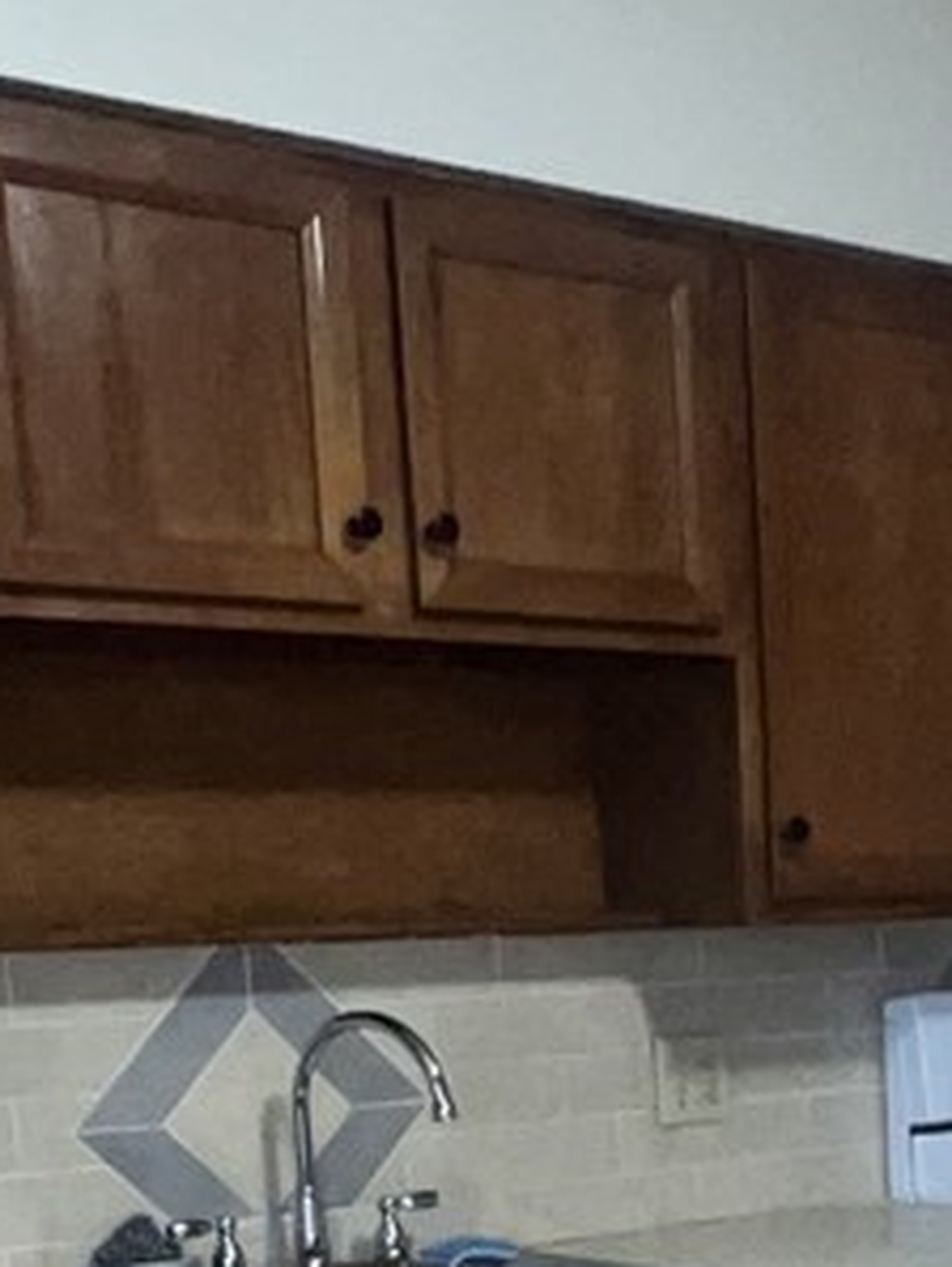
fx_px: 2453
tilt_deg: -10.8
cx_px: 994
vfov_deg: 26.5
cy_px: 1416
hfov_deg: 21.1
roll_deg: +2.3
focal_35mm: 67
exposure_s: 1/60
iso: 250
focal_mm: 1.57
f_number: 1.8
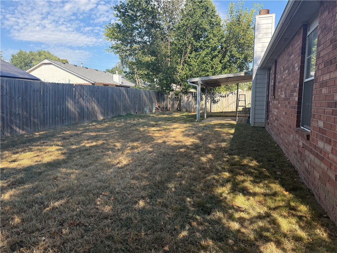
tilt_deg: -5.0
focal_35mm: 24
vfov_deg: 56.8
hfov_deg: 71.6
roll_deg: -0.4
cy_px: 126
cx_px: 168
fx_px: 234
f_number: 1.78
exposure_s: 1/1314
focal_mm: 6.76
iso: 100
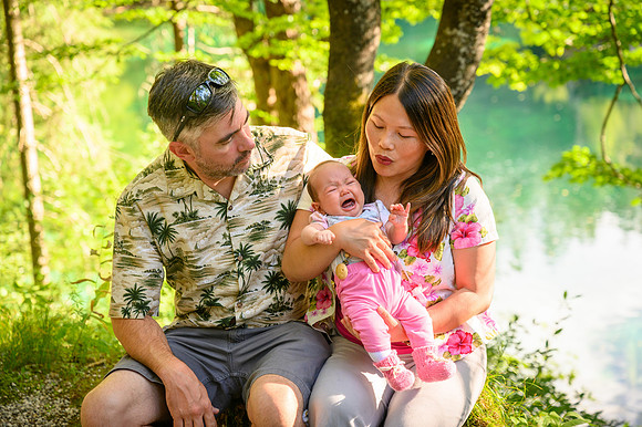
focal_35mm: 70
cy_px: 214
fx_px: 1248
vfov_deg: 19.4
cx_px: 321
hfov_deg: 28.9
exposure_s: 1/250
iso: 400
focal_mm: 70
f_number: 4
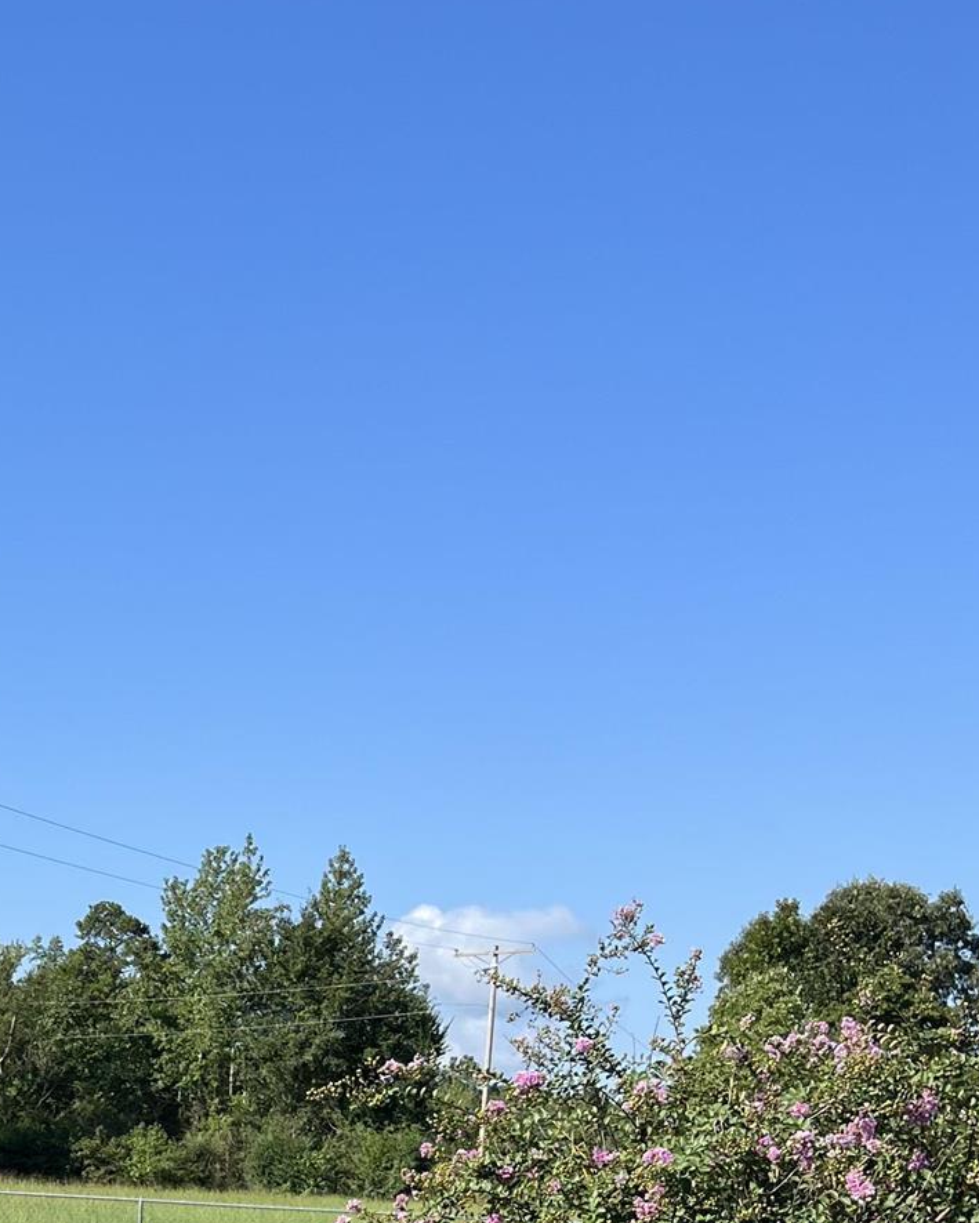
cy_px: 1574
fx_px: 2390
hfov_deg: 21.9
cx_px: -109
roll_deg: -0.9
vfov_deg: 25.0
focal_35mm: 66
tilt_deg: -9.6
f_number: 1.6
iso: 50
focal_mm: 5.1
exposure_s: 1/2358
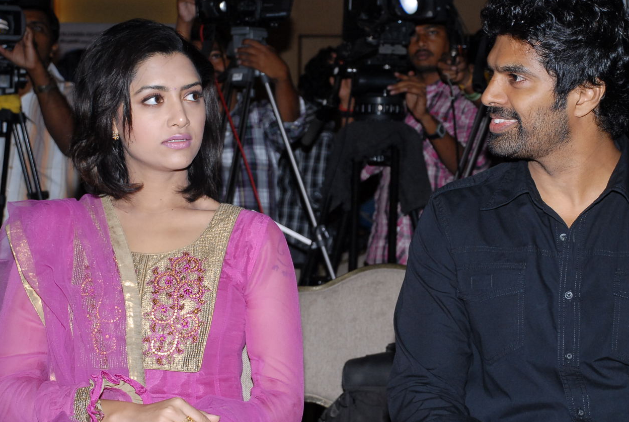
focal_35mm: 96
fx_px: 1681
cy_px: 220
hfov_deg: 21.2
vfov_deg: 14.3
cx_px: 361
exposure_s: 1/125
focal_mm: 50
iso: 400
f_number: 5.6
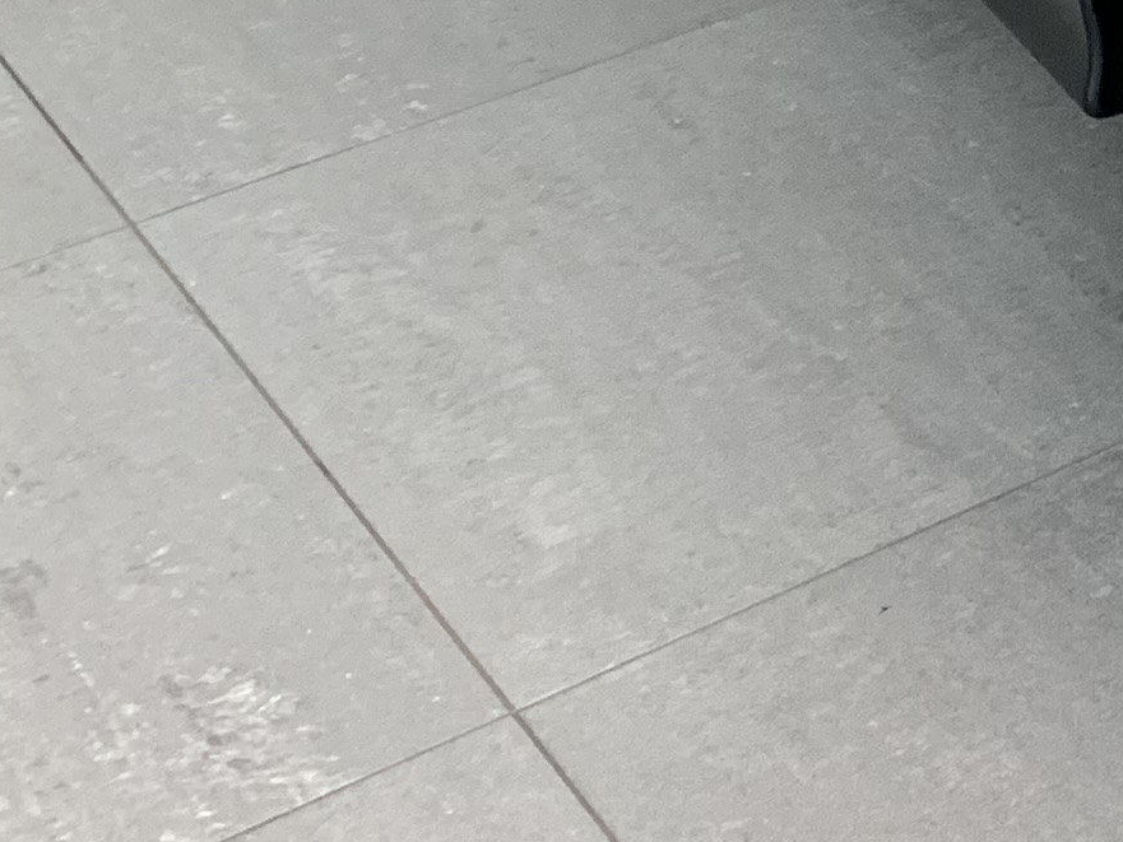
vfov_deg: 11.7
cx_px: 2134
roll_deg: -0.2
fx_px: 3861
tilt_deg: -19.9
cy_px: -573
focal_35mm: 119
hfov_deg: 14.3
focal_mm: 4.25
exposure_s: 1/60
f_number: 1.8
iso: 125
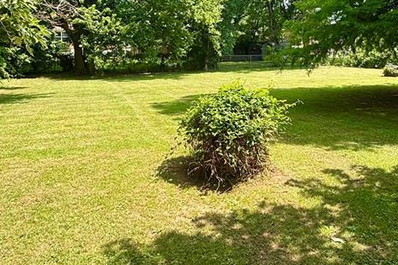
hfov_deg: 58.2
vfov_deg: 40.2
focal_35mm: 32
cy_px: 71
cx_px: 240
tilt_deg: +2.1
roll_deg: +1.9
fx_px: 354
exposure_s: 1/451
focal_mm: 2.22
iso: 50
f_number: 2.2
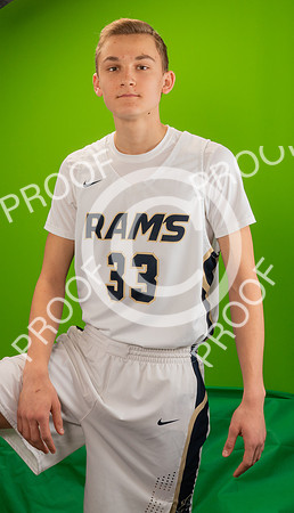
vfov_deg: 38.3
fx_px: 735
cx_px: 132
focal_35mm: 54
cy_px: 199
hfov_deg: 22.6
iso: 800
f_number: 18
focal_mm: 28
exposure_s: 1/60
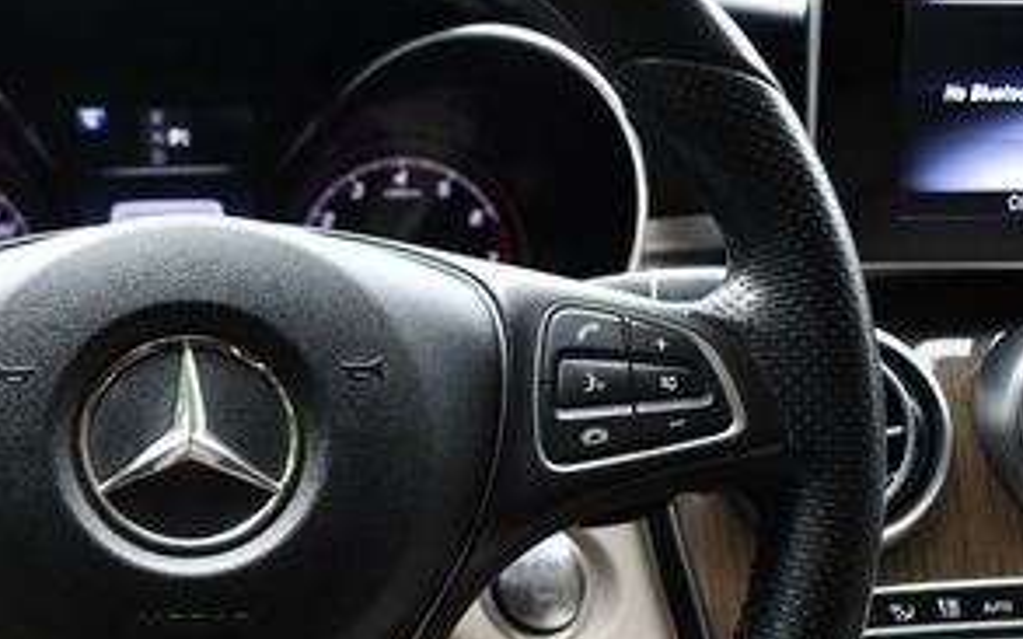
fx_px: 1672
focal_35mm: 60
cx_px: 164
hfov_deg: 32.8
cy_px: 475
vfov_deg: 21.5
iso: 800
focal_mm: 18
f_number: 3.5
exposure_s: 1/125
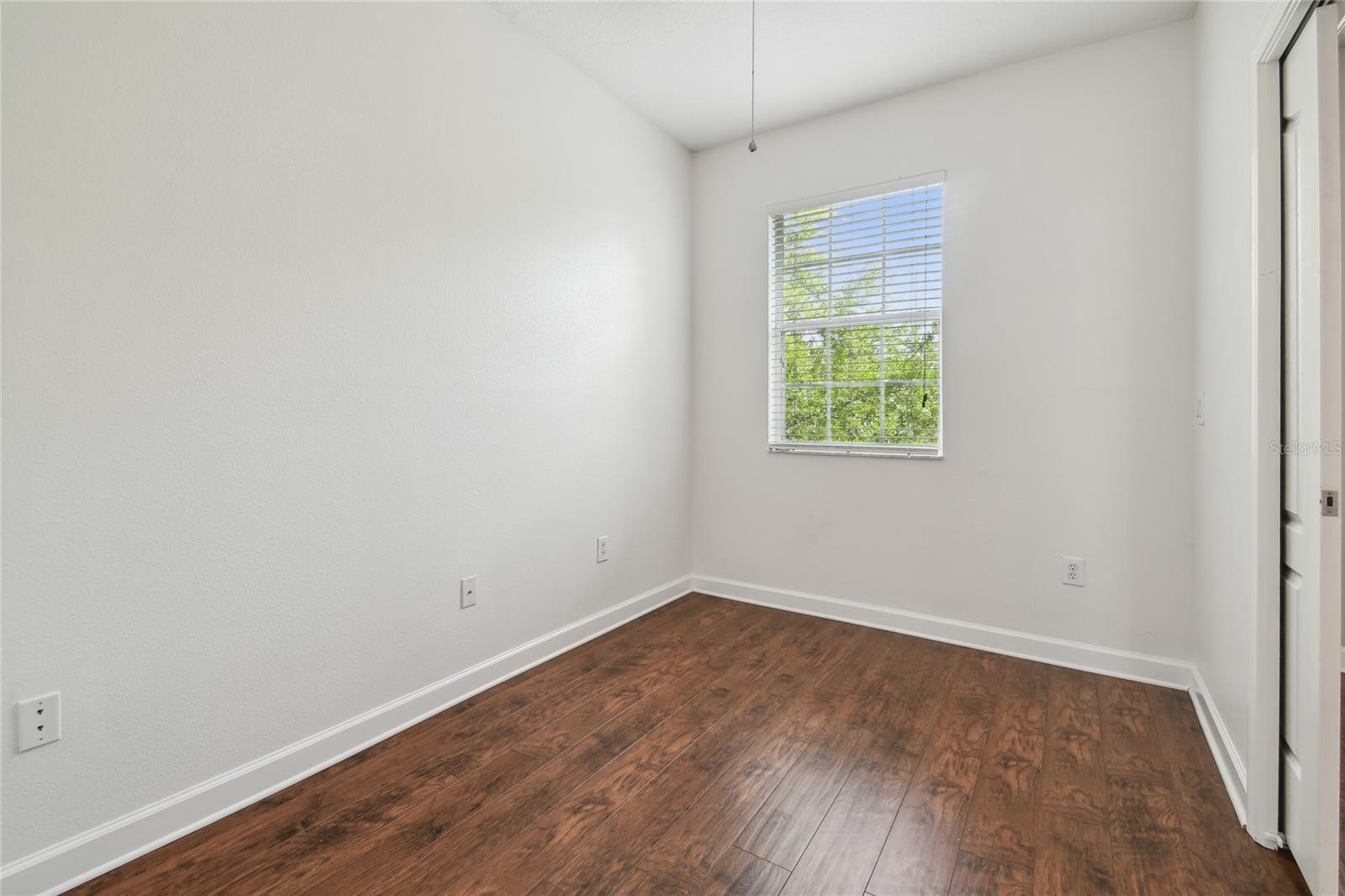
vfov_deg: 77.3
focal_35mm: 15
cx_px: 672
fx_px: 560
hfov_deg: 100.4
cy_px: 448
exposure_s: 1/4
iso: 100
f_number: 7.1
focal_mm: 10
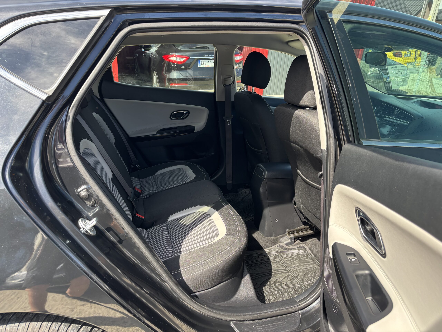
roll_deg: -4.4
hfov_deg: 67.3
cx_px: 221
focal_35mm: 26
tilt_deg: -23.7
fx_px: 332
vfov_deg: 53.1
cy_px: 166
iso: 50
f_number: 1.6
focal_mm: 5.96
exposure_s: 1/264
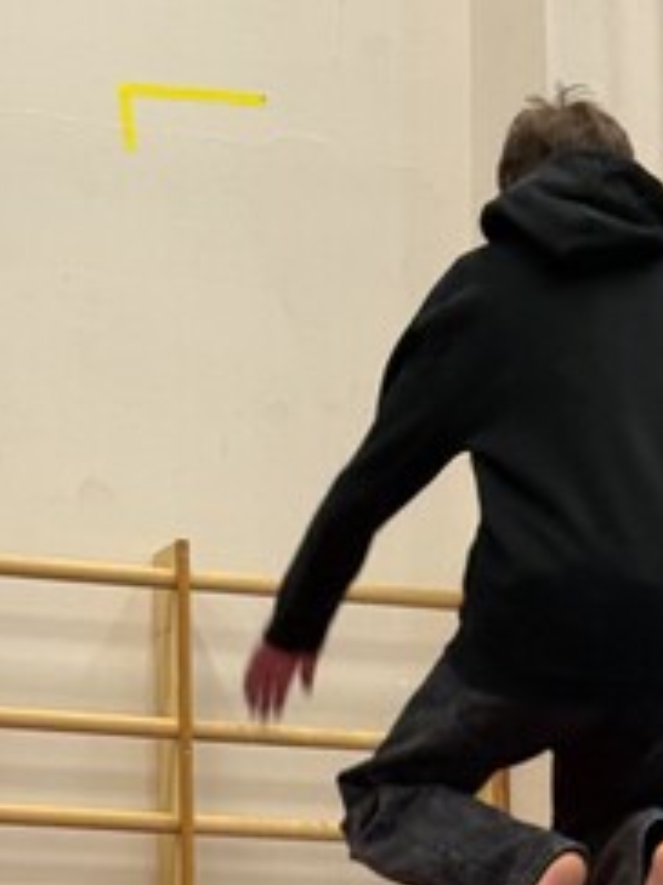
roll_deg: +0.3
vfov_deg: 12.1
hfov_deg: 9.4
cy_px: 1191
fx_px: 4038
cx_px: 390
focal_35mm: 158
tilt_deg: +4.2
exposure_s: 1/50
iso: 125
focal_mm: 6.76
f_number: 1.78
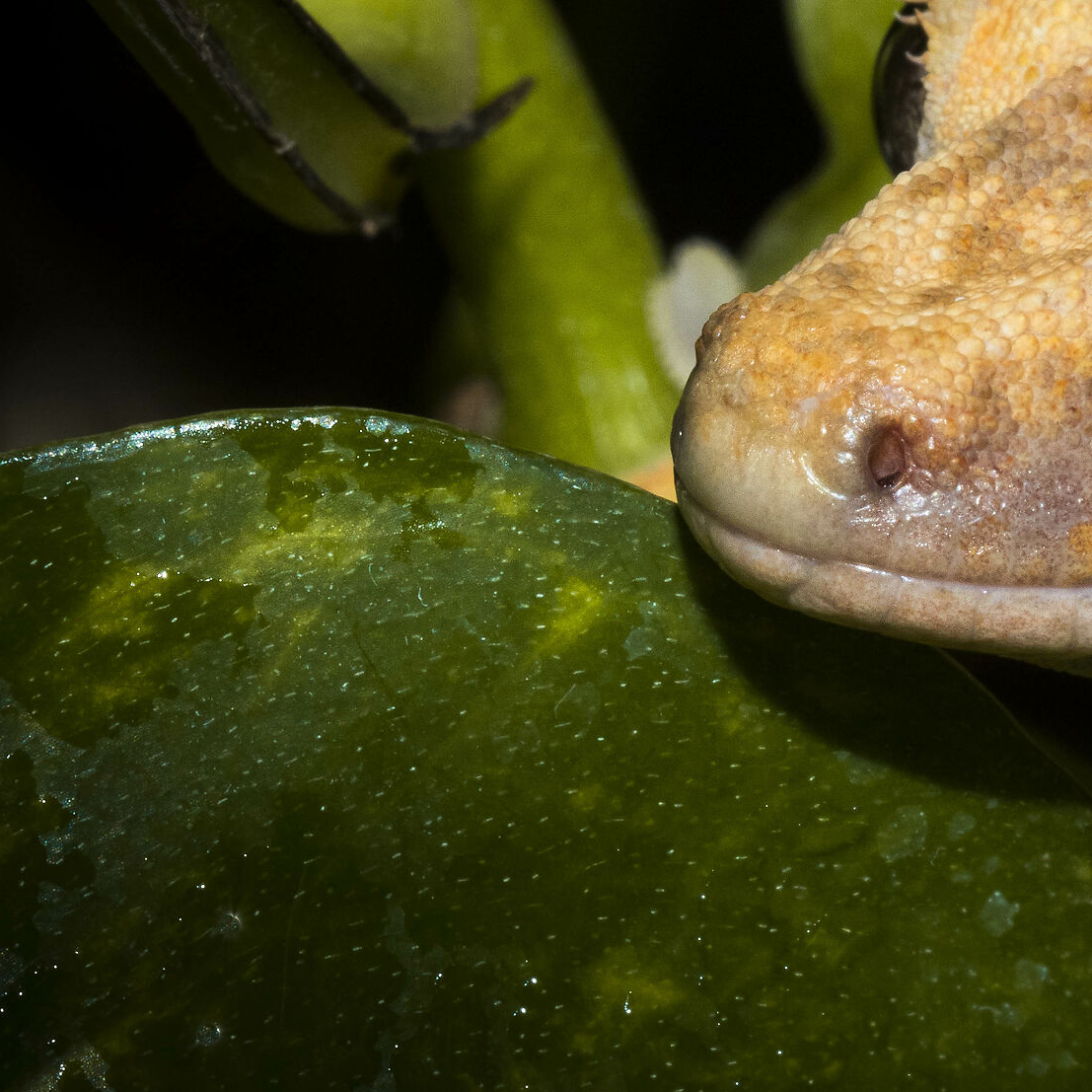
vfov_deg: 7.6
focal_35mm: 230
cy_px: 414
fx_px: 8209
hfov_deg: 7.6
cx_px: 1170
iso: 640
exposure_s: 1/125
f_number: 14
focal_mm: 60
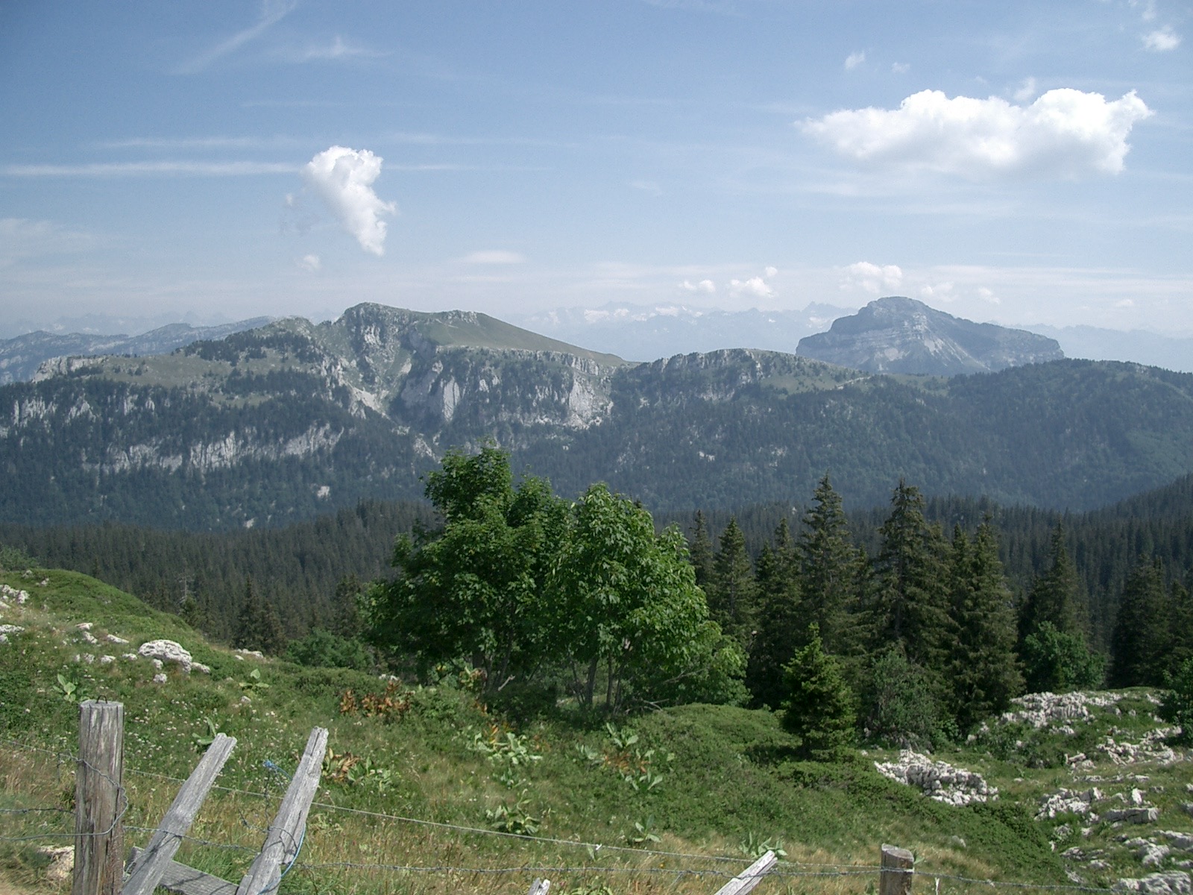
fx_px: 1206
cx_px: 596
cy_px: 448
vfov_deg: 40.7
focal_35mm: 35
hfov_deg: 52.6
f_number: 4.3
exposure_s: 1/400
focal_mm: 5.8
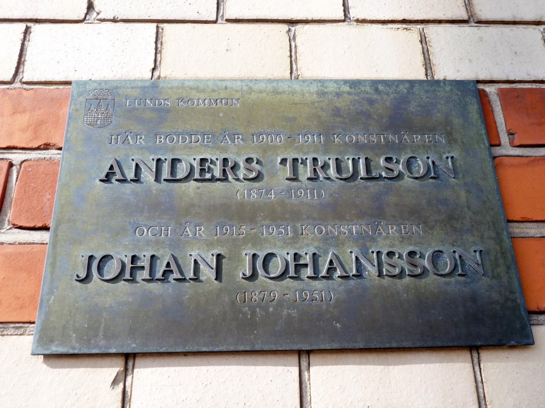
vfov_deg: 38.7
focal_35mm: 37
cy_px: 204
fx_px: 583
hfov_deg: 50.1
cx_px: 272
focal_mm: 6.1
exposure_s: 1/200
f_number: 4
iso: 80
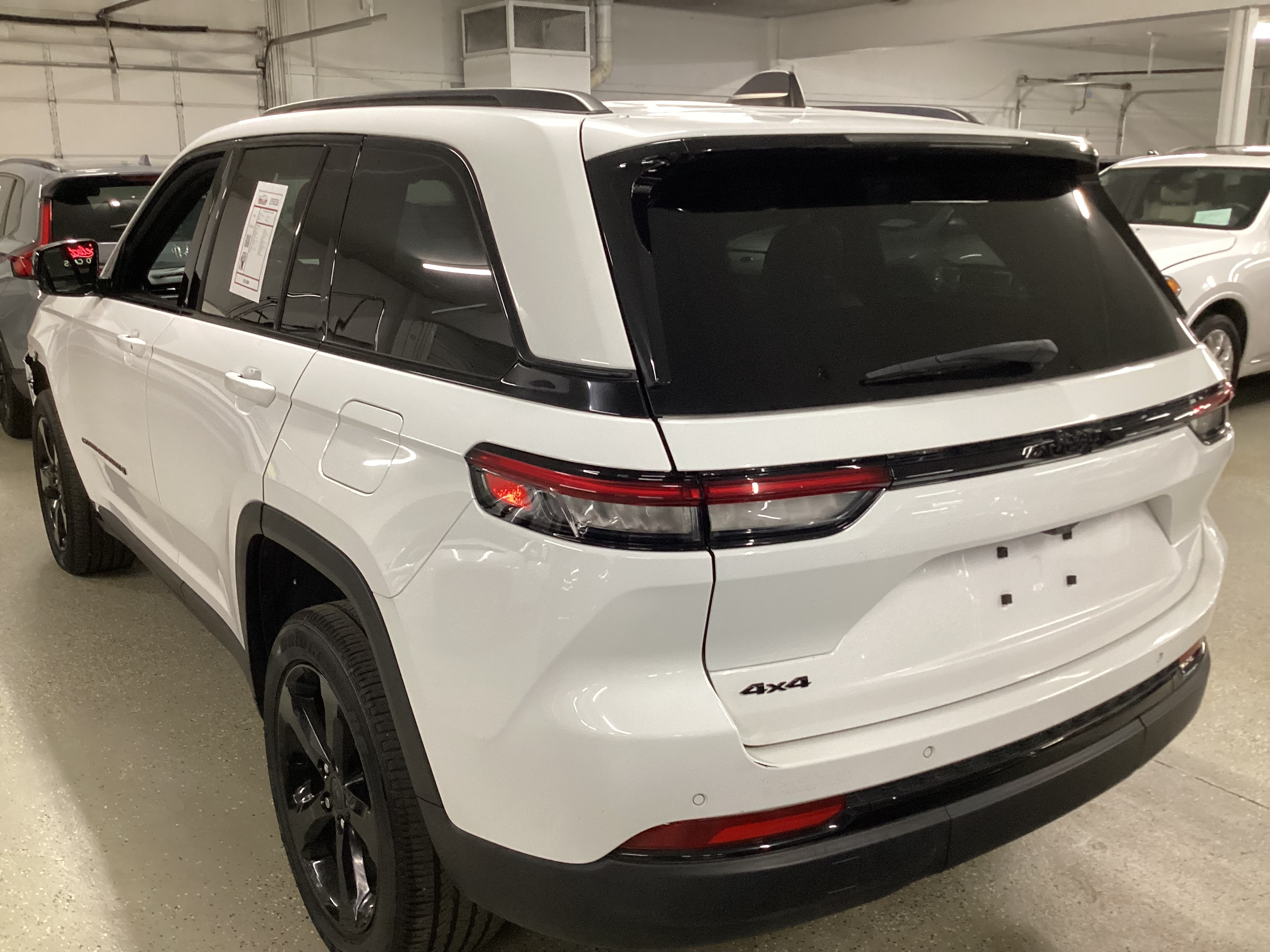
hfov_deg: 58.4
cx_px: 635
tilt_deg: -15.9
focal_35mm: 31
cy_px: 476
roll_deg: +0.8
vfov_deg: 45.4
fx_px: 1137
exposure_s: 1/50
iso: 200
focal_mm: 3.3
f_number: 2.4
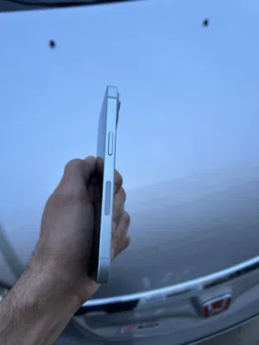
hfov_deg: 53.1
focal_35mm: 26
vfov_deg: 67.3
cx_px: 130
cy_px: 172
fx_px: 259
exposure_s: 1/982
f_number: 1.5
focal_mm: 5.7
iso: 50
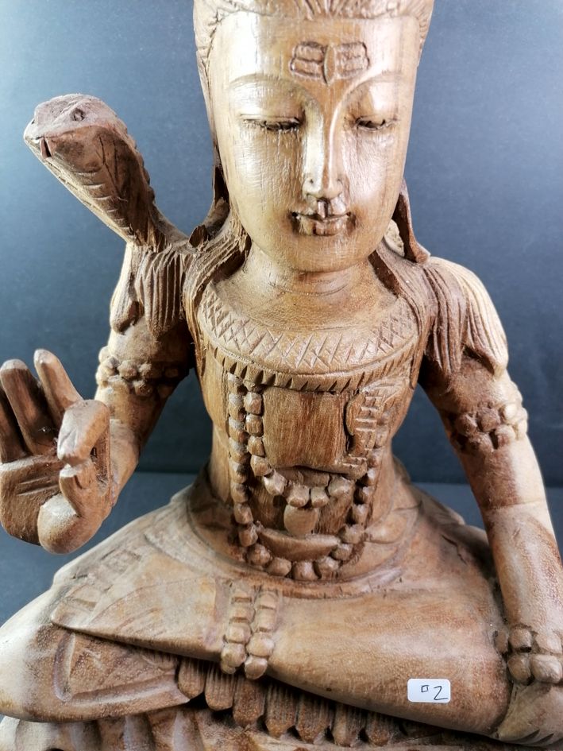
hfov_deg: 51.4
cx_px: 282
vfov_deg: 65.3
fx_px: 585
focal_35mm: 27
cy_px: 376
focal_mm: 4.75
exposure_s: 1/100
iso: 80
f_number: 1.8
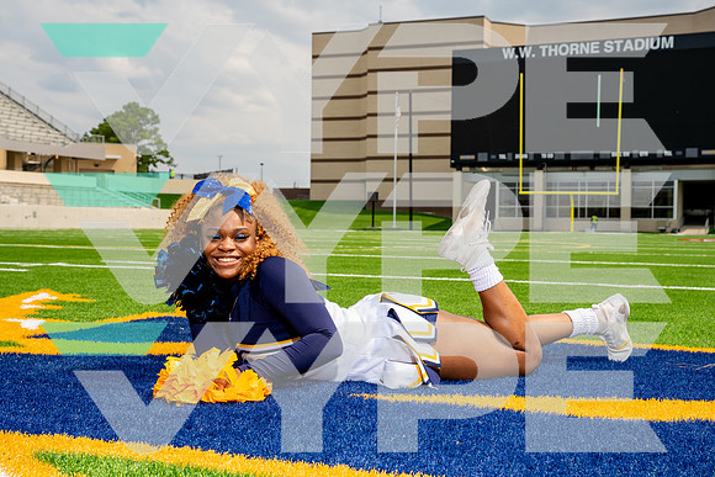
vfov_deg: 28.0
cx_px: 358
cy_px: 238
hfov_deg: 41.0
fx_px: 956
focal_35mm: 48
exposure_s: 1/250
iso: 100
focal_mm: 47
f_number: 8
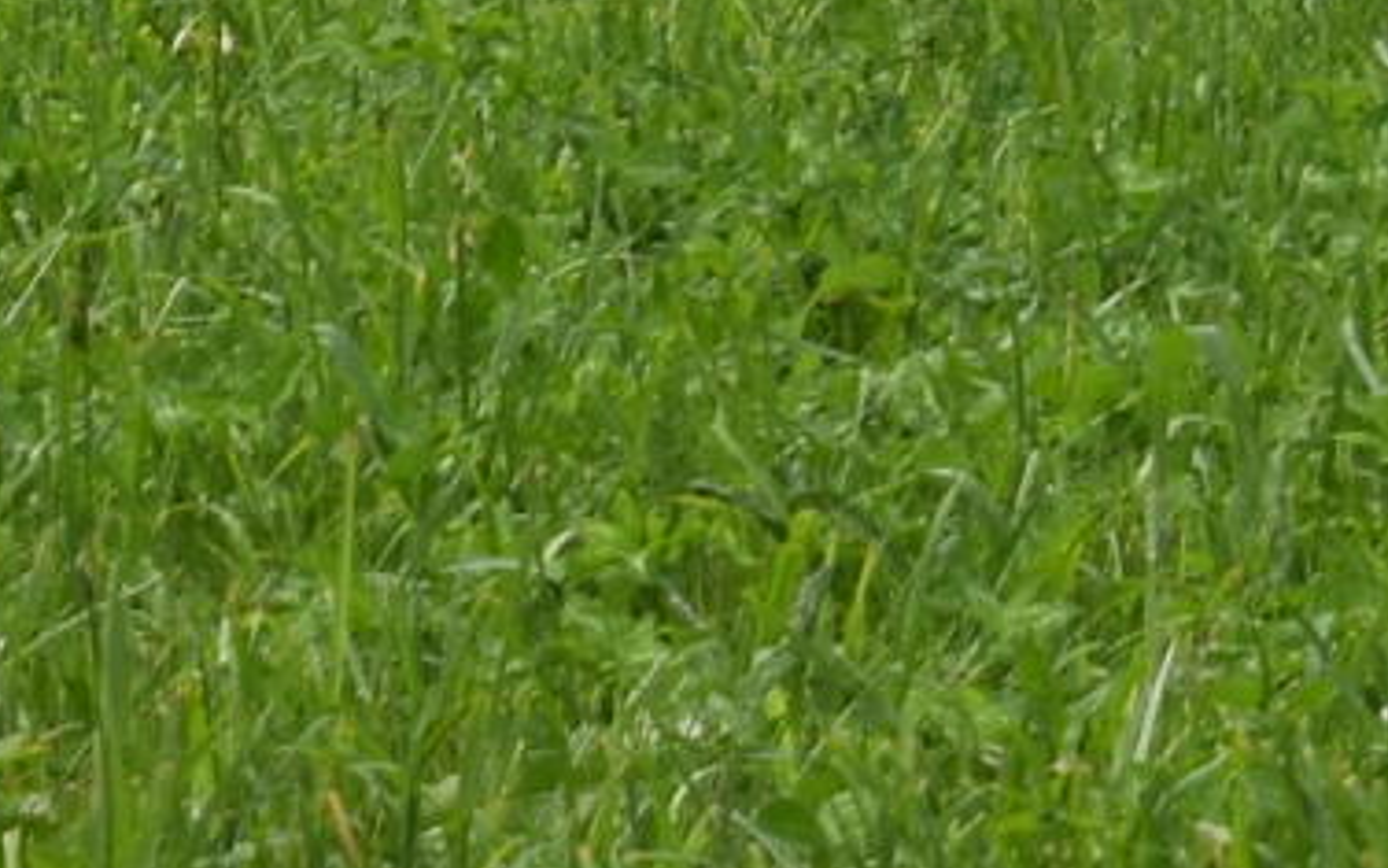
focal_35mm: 670
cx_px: -1370
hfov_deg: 3.1
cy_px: -2560
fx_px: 25347
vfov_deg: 1.9
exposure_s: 1/200
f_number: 11
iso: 100
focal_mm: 55
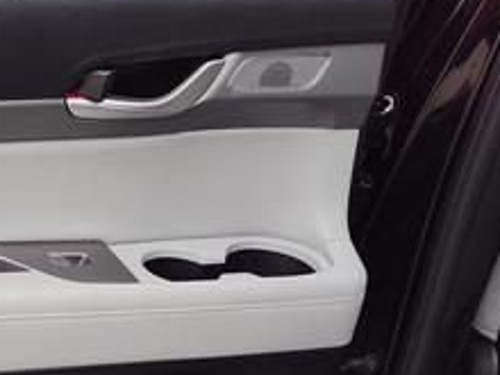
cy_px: 330
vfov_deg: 21.5
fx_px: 968
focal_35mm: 67
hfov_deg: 24.3
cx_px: -193
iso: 135
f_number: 1.88
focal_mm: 5.56
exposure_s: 1/120
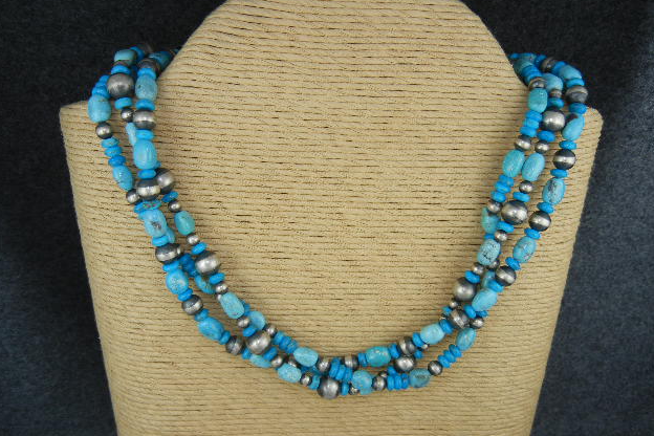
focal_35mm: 32
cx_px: 329
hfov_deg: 58.7
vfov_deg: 41.1
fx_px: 581
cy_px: 227
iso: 200
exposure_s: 1/32.2
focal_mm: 5.4
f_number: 3.5
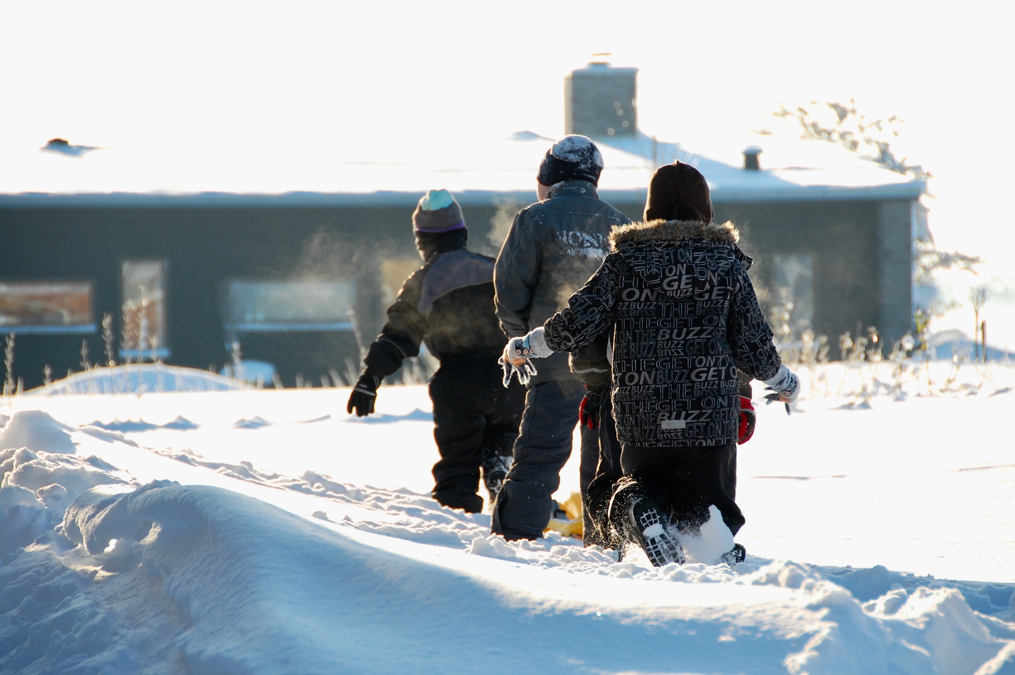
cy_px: 338
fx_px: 5704
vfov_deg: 6.8
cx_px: 508
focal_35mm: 202
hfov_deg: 10.2
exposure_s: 1/500
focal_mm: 135
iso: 200
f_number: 5.6
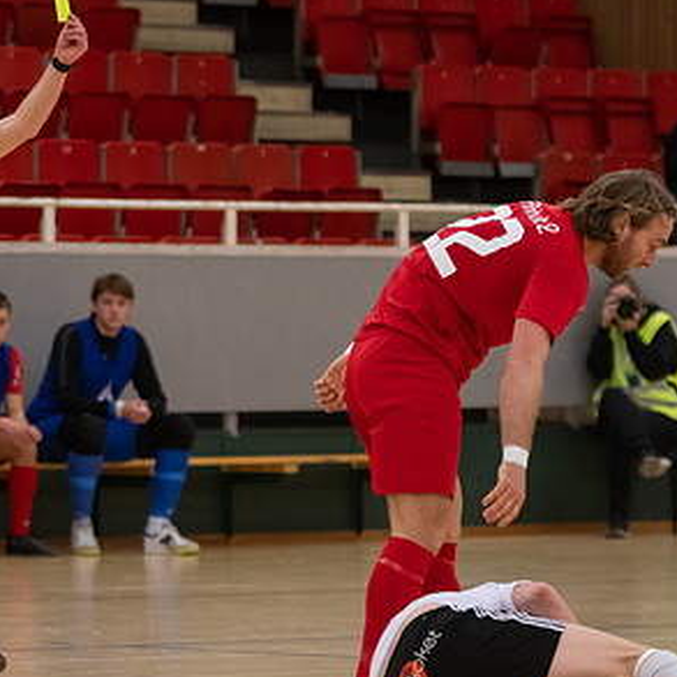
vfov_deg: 5.9
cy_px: 382
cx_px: 37
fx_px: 6616
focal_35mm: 299
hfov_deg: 5.8
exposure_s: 1/800
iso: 1250
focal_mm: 112
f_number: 3.2
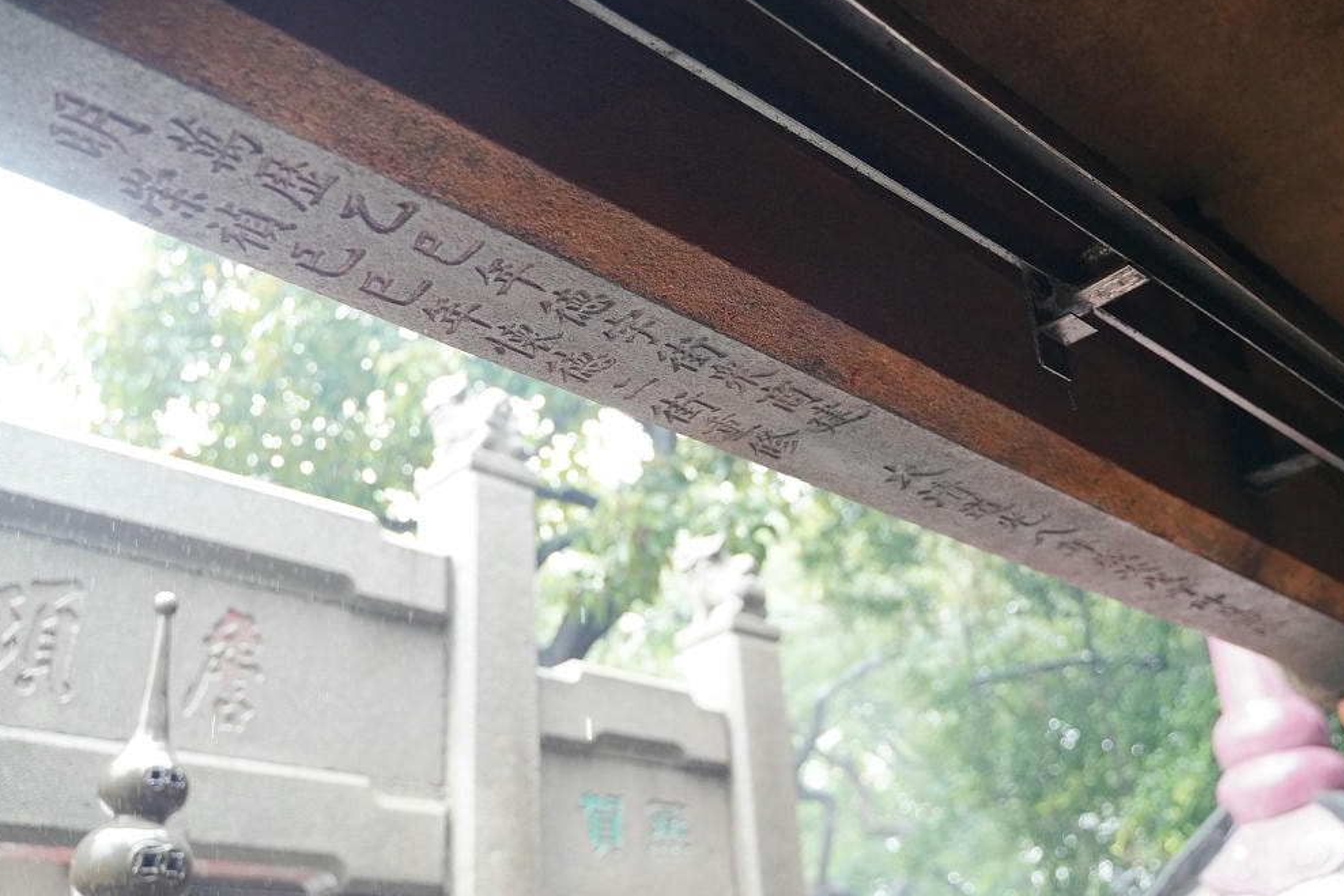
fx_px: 1269
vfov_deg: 38.8
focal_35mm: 34
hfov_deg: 55.7
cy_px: 374
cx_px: 741
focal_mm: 28
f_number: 2.8
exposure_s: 1/160
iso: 3200
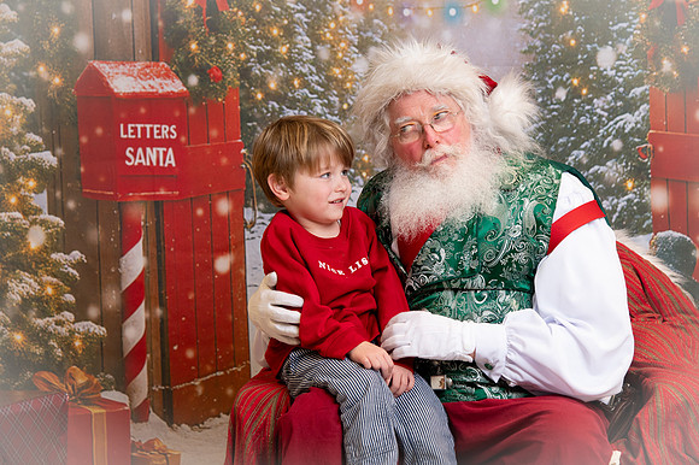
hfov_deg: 23.0
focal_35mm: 88
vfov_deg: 15.5
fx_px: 1714
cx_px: 365
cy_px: 199
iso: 1250
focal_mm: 75
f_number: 4.5
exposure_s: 1/200
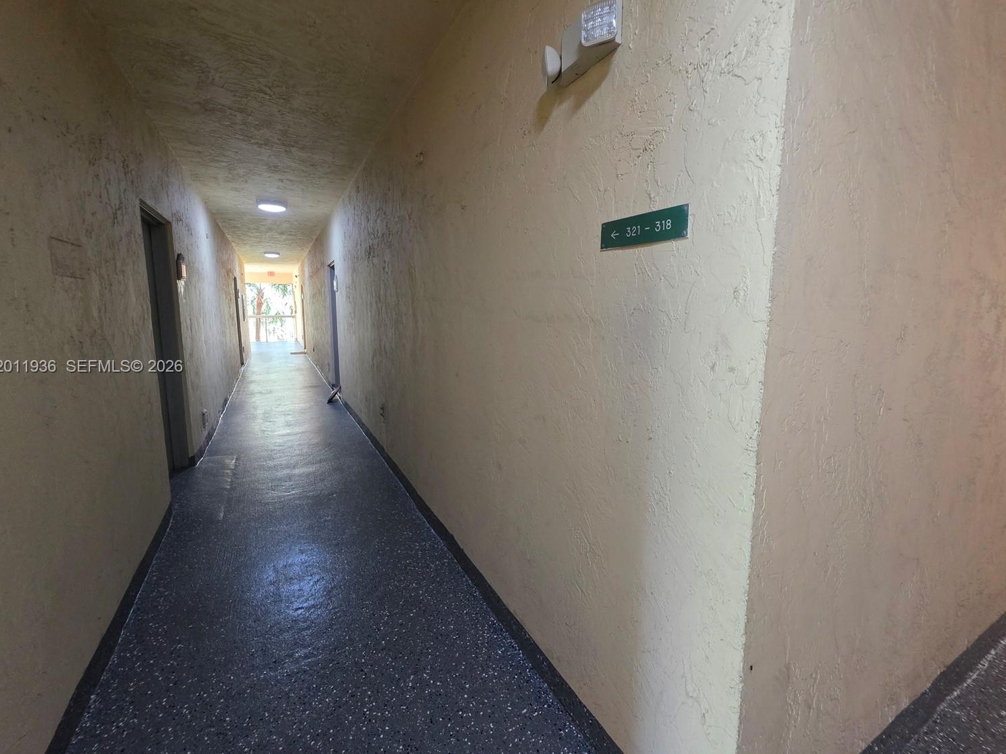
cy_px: 368
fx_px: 407
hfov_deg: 102.1
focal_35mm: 14
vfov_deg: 85.6
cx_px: 514
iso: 320
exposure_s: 1/60
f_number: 1.9
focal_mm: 2.2
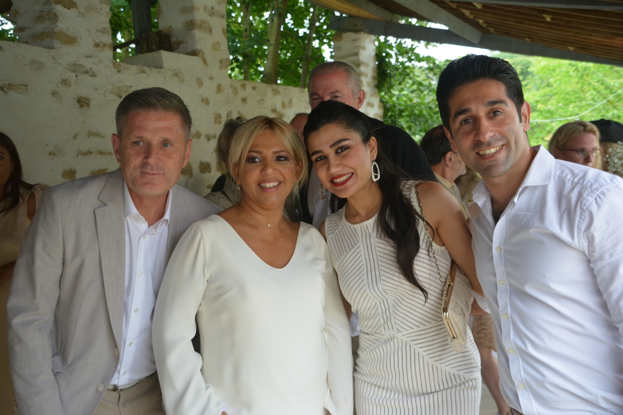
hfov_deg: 49.6
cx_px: 312
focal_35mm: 39
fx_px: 675
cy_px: 208
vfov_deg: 34.2
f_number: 4
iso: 800
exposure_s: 1/50
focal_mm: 26
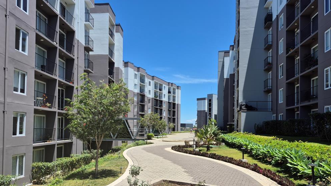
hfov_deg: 71.9
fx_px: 228
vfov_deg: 43.8
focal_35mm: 26
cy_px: 122
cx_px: 160
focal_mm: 5.4
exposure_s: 1/1572
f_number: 1.8
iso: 25
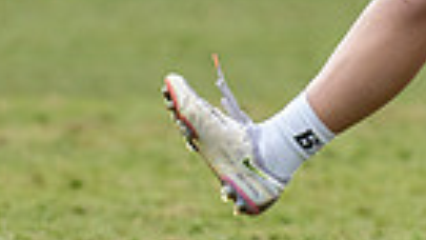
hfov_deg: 1.4
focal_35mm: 1568
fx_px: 17715
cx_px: 454
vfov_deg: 0.8
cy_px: -246
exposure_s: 1/1250
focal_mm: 200
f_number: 4
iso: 800
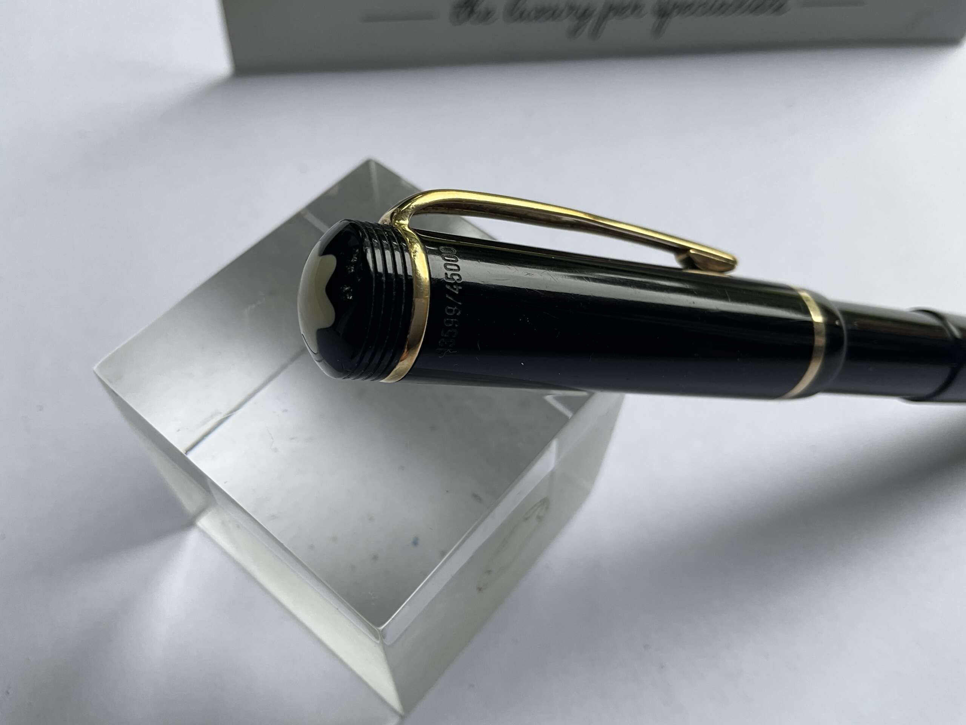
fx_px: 809
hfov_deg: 61.7
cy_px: 362
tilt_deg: -58.2
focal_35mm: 29
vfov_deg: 48.2
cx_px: 483
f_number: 1.8
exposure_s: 1/122
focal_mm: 3
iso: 25
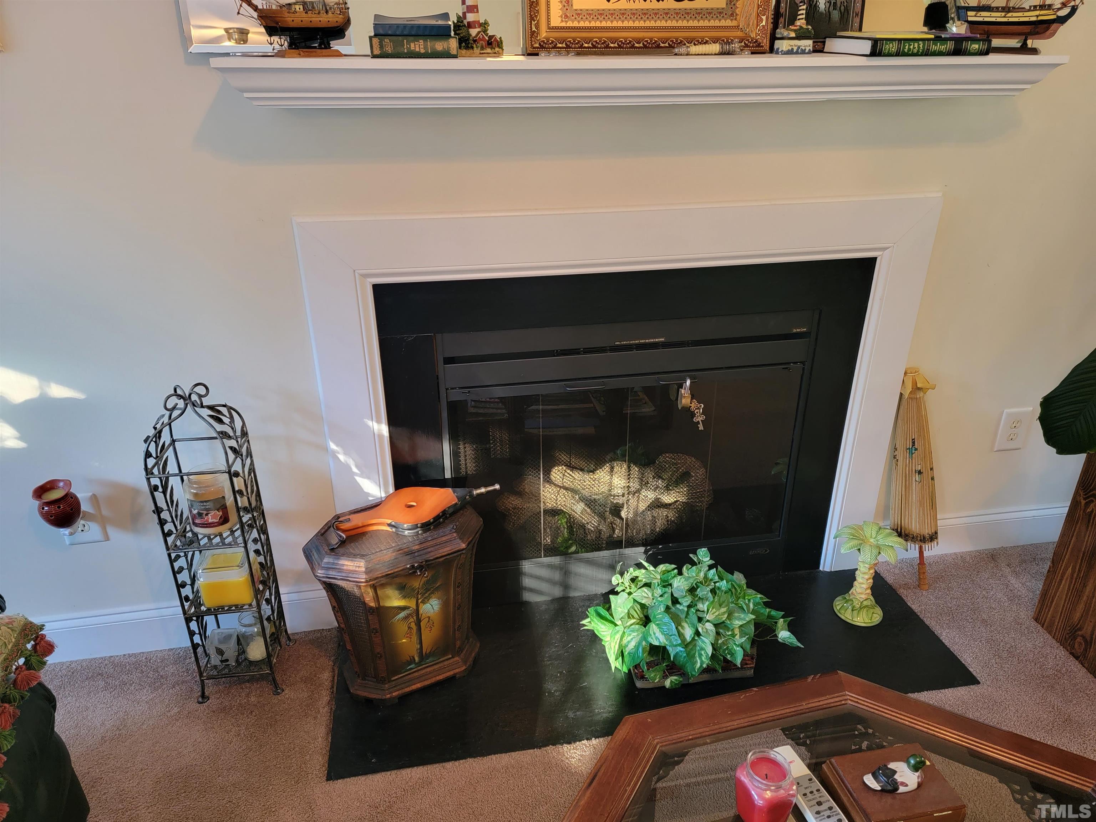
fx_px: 760
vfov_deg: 56.8
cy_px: 411
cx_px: 548
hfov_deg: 71.6
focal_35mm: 24
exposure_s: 1/39
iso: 400
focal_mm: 6.7
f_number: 1.8
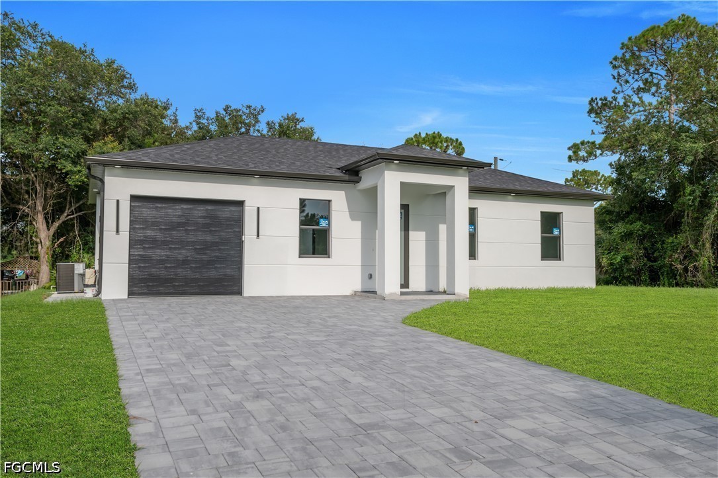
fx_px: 598
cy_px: 239
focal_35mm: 30
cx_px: 359
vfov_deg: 43.6
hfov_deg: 61.9
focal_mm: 20
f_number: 8
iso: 100
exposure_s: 1/320
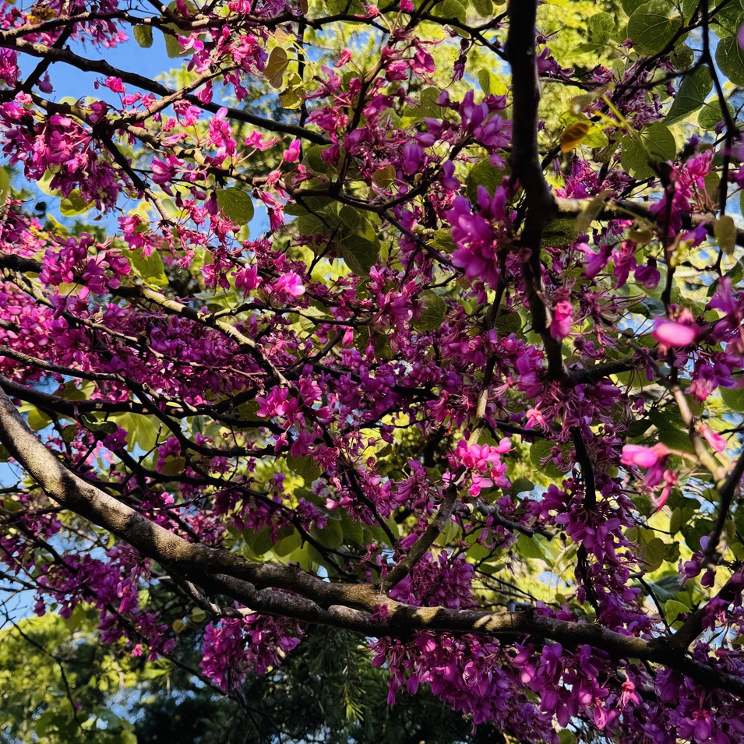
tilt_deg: +35.1
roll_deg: +3.7
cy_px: 390
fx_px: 973
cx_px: 372
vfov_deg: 41.8
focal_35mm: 40
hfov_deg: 41.9
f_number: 1.78
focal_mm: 6.76
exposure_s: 1/436
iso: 80
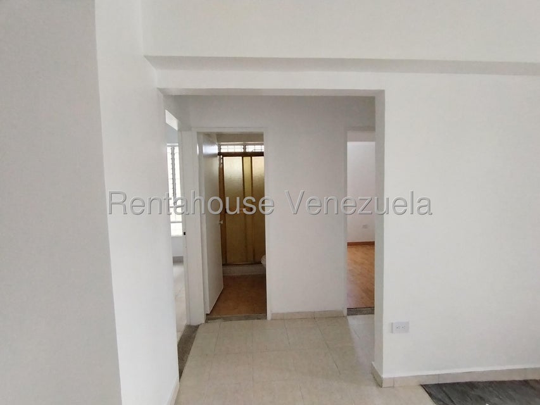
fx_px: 265
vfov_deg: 74.7
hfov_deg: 91.0
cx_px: 270
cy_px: 202
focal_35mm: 17
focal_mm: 1.42
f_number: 2.2
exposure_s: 1/60
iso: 142
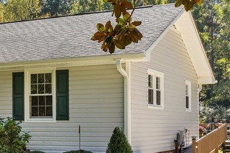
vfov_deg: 15.4
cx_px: -39
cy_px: 125
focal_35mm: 88
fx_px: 562
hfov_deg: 21.6
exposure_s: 1/160
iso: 100
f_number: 8
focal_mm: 29
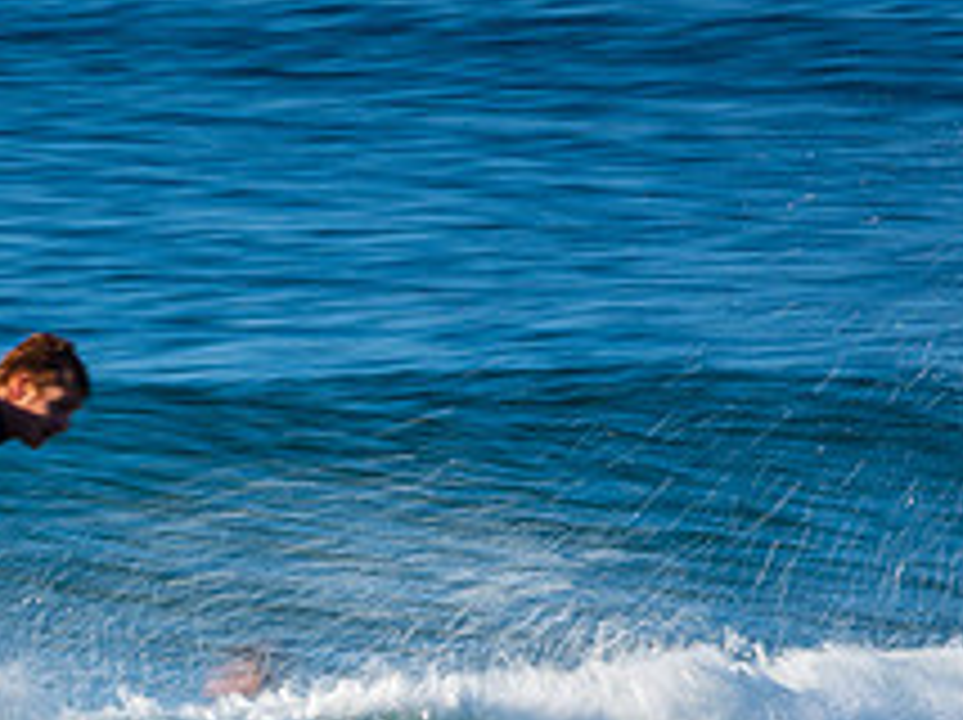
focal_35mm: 1957
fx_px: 54382
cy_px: 812
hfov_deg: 1.0
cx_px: 76
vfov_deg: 0.8
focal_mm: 500
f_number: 22
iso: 100
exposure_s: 1/20
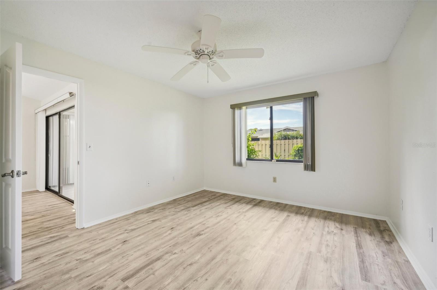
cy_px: 145
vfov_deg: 81.1
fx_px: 170
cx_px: 218
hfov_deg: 104.3
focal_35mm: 14
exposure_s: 1/100
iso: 400
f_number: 8
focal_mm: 14
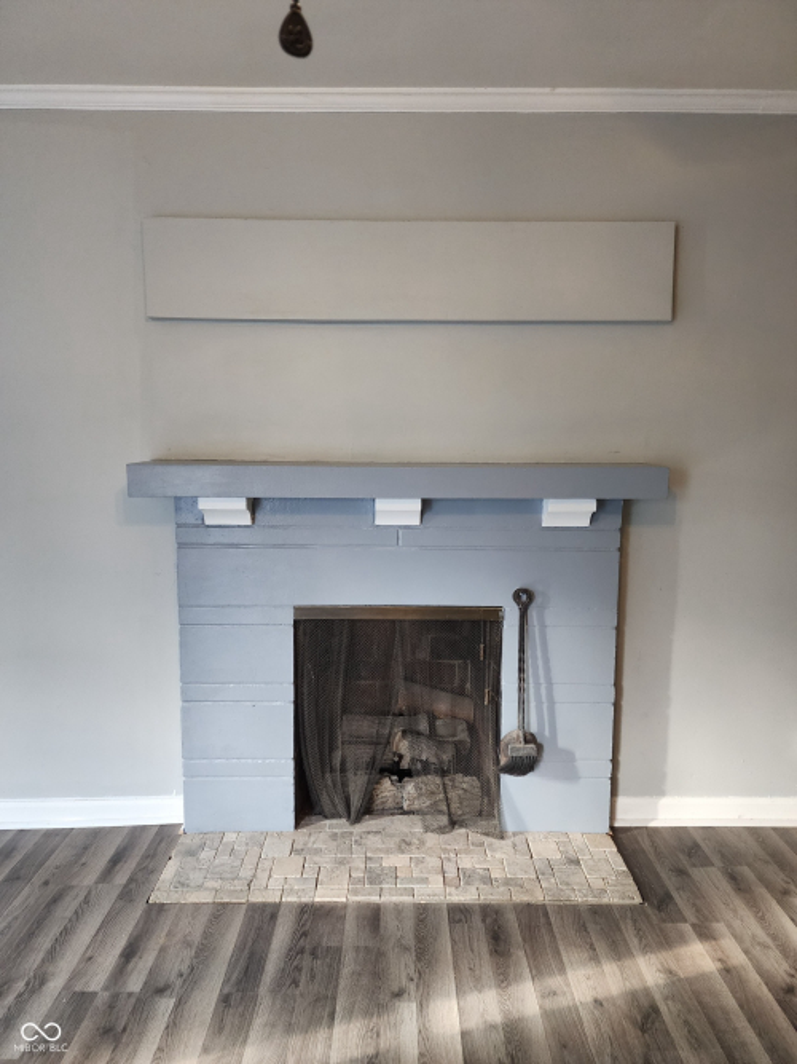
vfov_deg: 73.9
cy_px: 532
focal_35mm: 23
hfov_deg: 58.9
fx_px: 706
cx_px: 398
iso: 640
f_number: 1.8
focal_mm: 6.4
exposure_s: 1/60
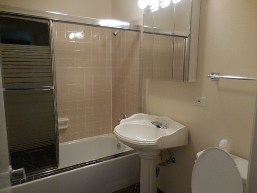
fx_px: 186
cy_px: 96
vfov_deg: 54.9
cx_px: 128
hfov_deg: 69.4
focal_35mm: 25
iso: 200
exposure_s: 1/30
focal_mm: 4.5
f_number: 3.3
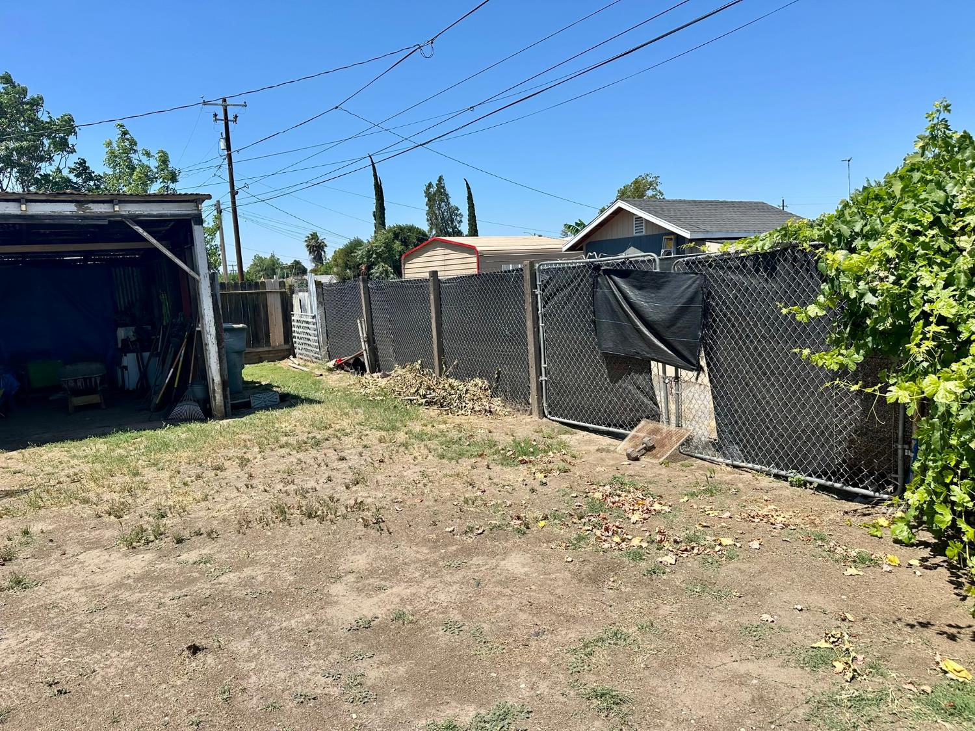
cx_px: 488
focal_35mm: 24
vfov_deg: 56.8
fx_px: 676
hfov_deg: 71.6
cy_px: 366
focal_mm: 6.86
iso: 80
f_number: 1.78
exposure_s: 1/3356
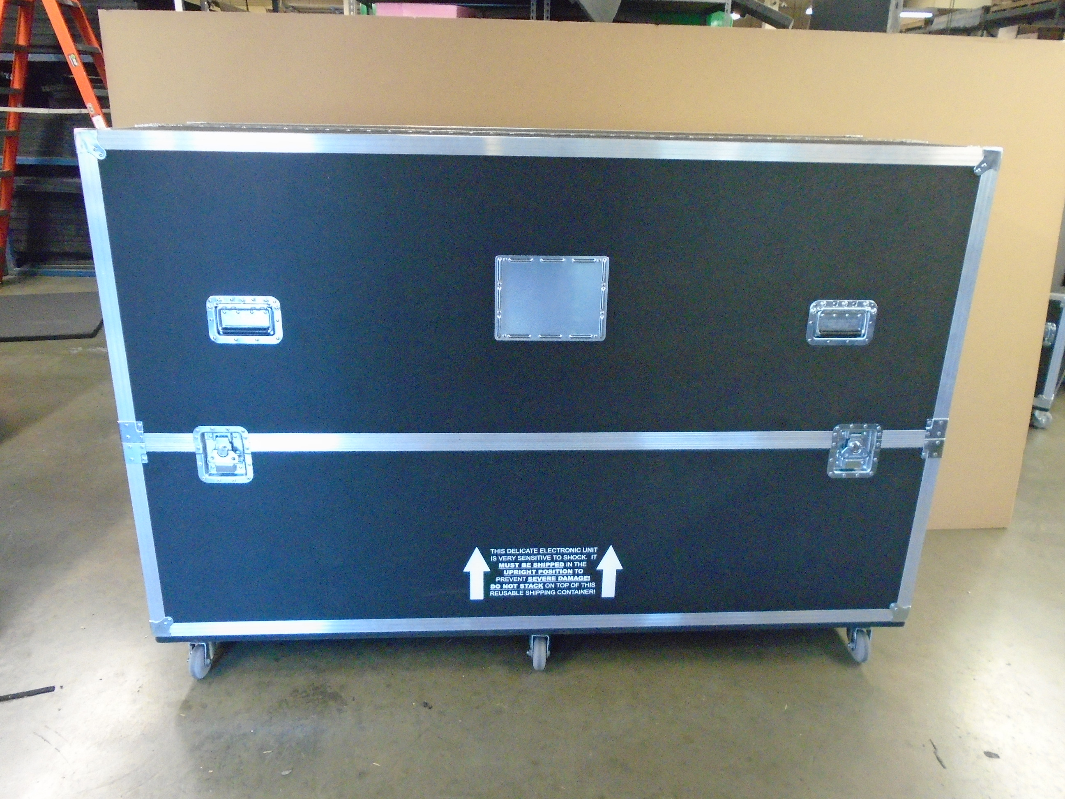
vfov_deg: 53.1
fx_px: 800
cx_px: 532
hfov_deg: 67.3
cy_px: 400
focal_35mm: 26
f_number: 3.2
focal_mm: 4.6
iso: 800
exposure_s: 1/15
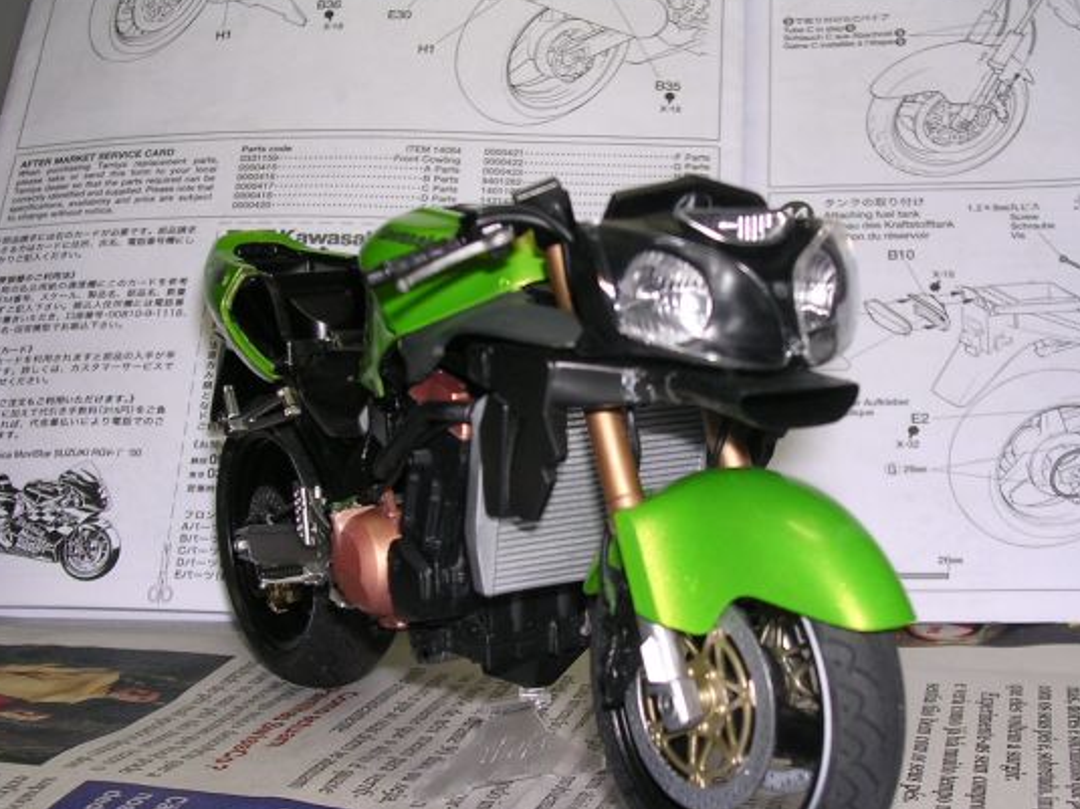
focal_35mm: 55
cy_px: 454
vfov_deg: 26.5
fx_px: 1716
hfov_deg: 34.9
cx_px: 636
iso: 100
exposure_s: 1/60.1
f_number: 3
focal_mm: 7.1
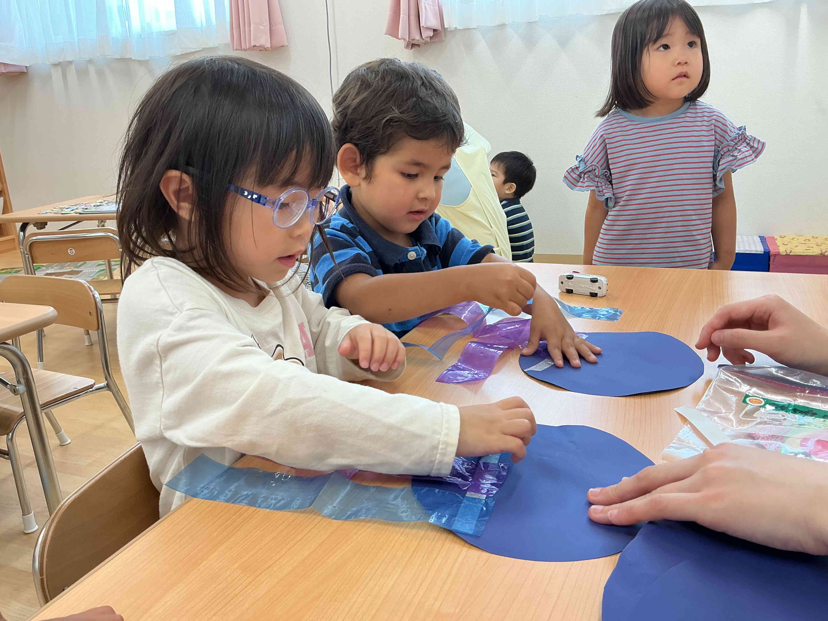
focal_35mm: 29
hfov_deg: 61.7
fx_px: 694
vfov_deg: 48.2
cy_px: 310
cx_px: 414
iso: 40
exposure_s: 1/60
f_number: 1.8
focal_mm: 3
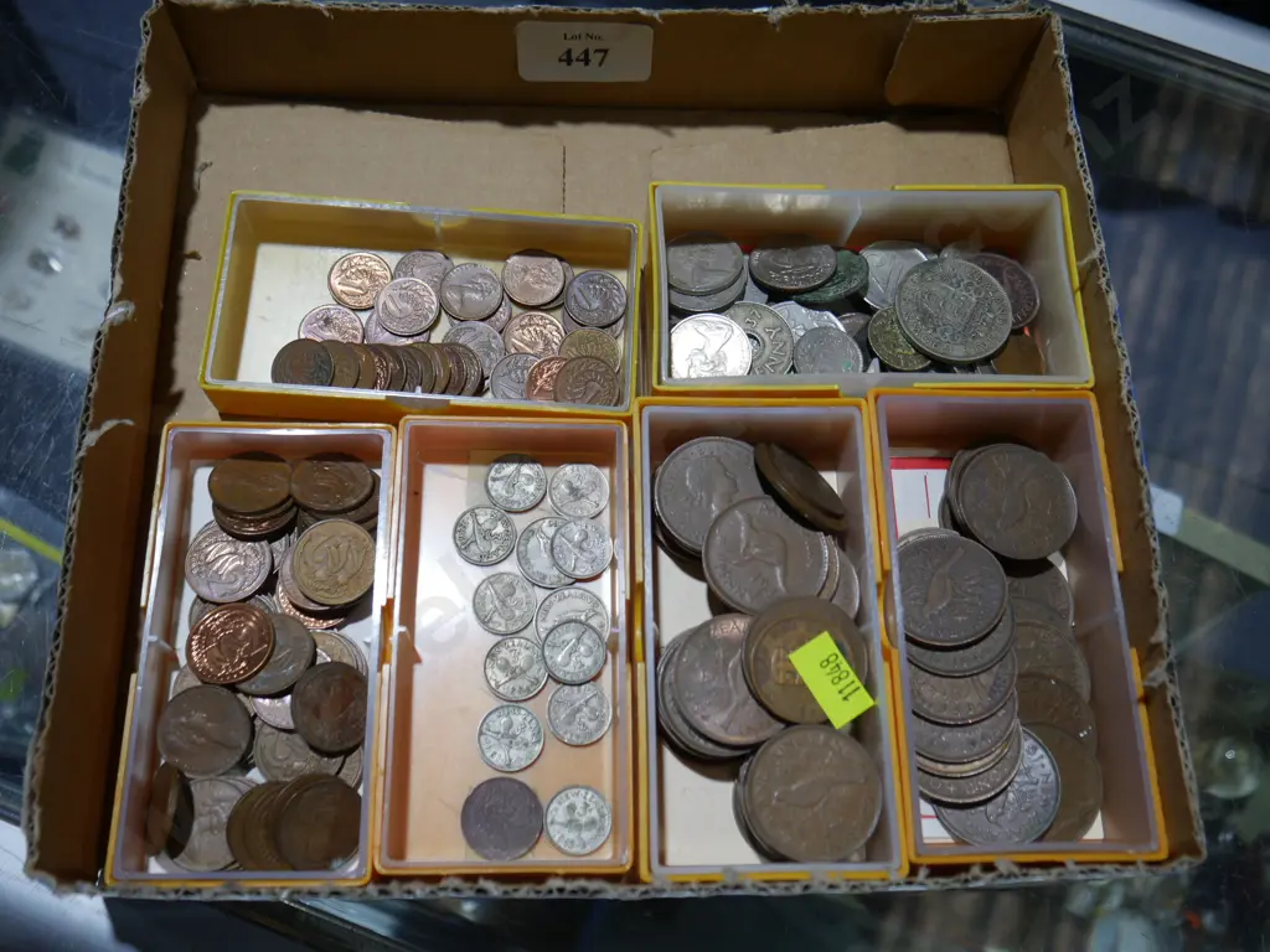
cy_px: 476
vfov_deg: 44.2
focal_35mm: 32
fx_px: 1174
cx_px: 635
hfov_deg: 56.8
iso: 200
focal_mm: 16
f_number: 3.6
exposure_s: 1/125
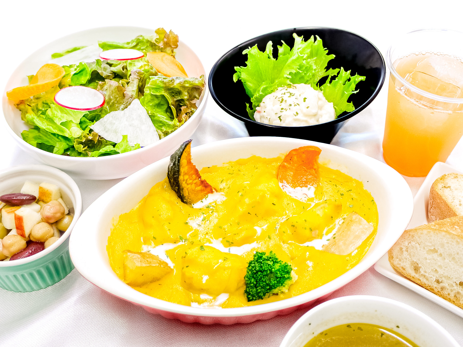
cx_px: 232
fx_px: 522
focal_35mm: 39
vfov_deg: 36.8
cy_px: 174
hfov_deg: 47.9
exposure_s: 1/30
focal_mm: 14
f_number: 3.5
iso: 200
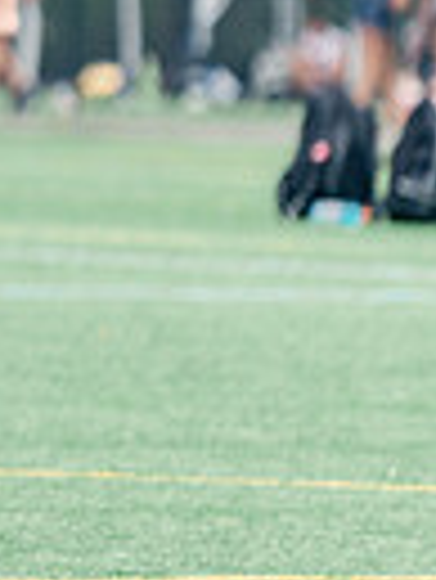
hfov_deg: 1.0
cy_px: -74
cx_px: -915
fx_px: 24512
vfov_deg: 1.4
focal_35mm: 1462
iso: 250
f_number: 2.8
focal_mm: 200
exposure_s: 1/500
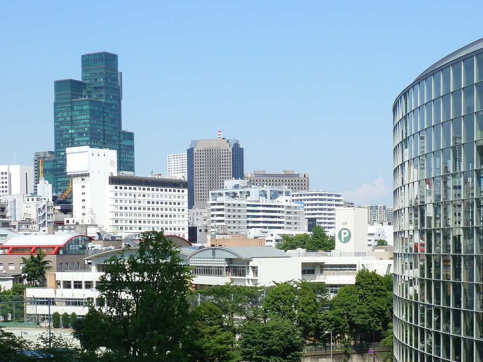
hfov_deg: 27.0
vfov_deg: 20.1
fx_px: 1005
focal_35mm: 72
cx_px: 295
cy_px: 306
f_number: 4.5
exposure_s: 1/400
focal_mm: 6.9
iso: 80
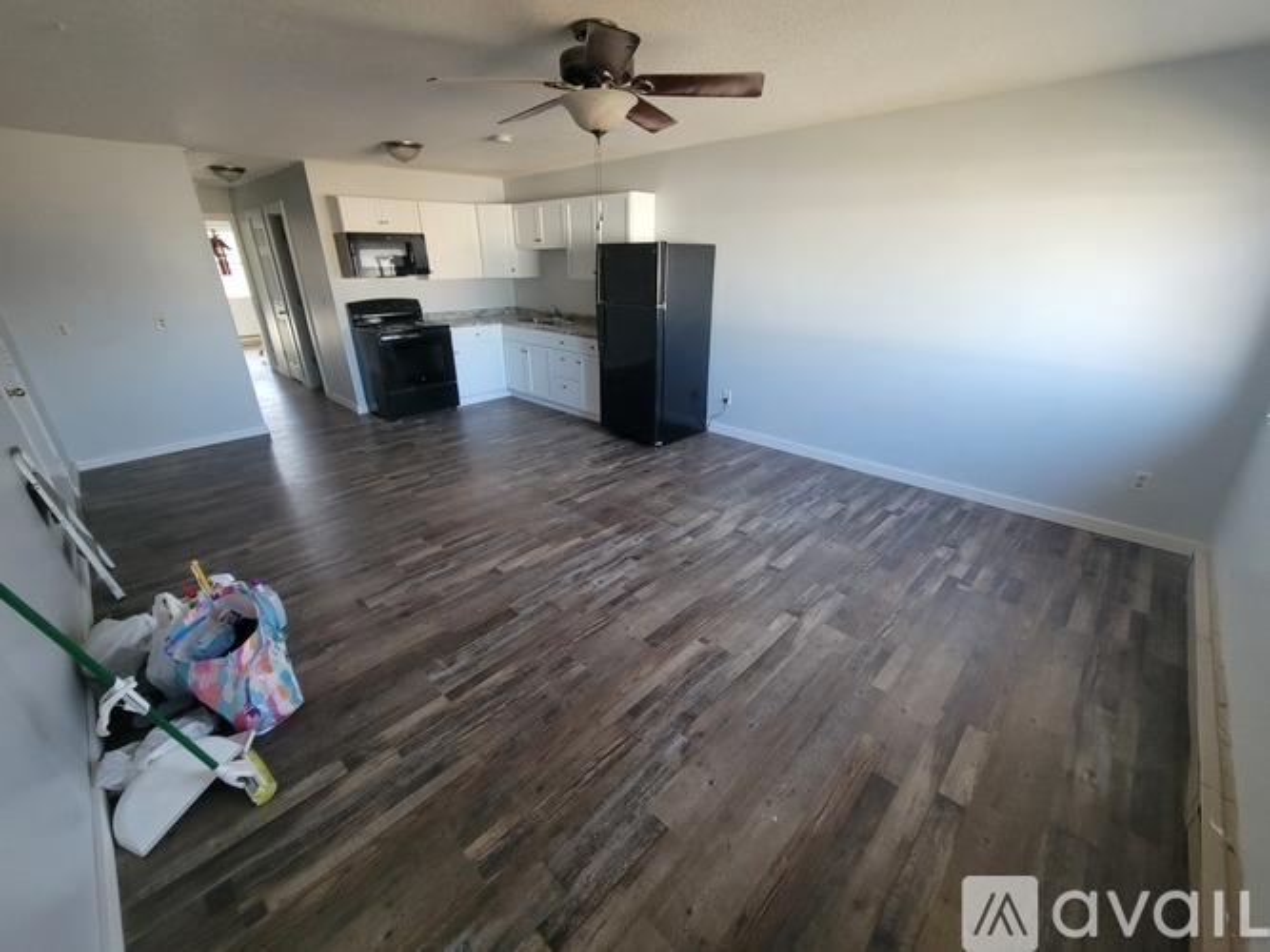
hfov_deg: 106.2
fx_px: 477
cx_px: 635
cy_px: 476
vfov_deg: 89.9
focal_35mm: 13
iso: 320
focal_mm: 2.2
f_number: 2.2
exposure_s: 1/60
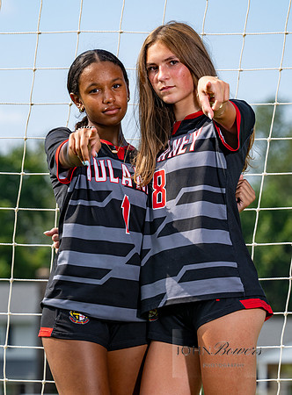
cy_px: 197
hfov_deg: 5.5
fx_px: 3055
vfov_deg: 7.4
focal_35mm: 269
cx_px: 118
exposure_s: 1/400
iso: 64
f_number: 6.3
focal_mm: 165
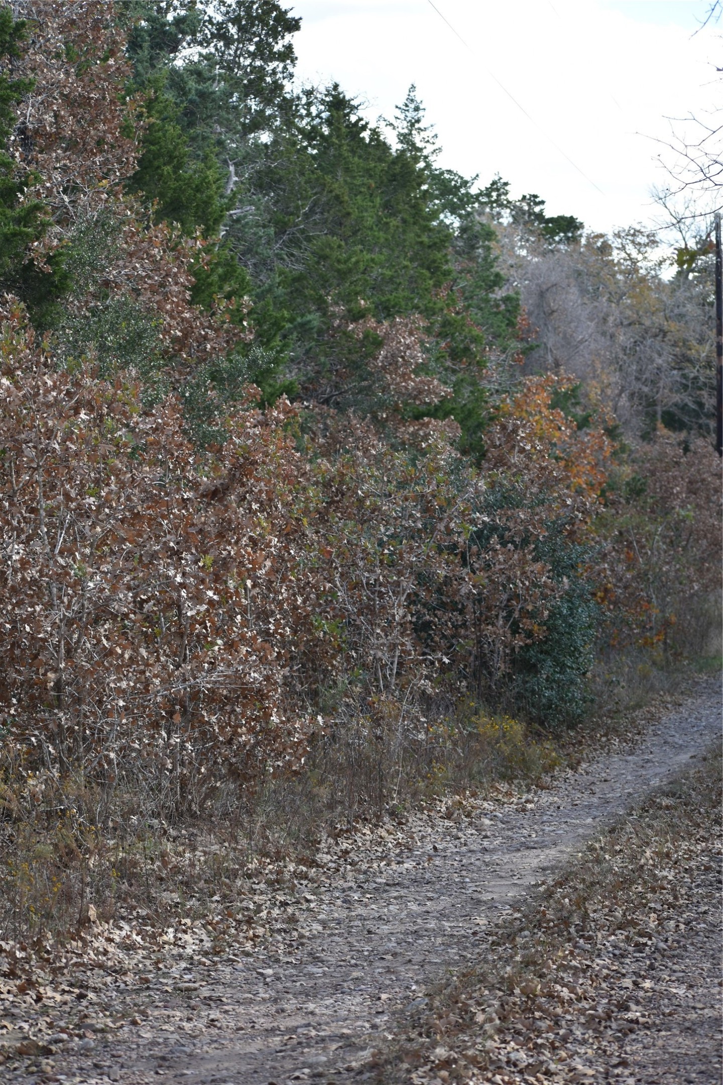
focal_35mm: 108
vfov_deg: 18.9
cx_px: 362
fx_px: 3253
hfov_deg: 12.7
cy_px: 542
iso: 100
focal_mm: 72
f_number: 5
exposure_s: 1/200
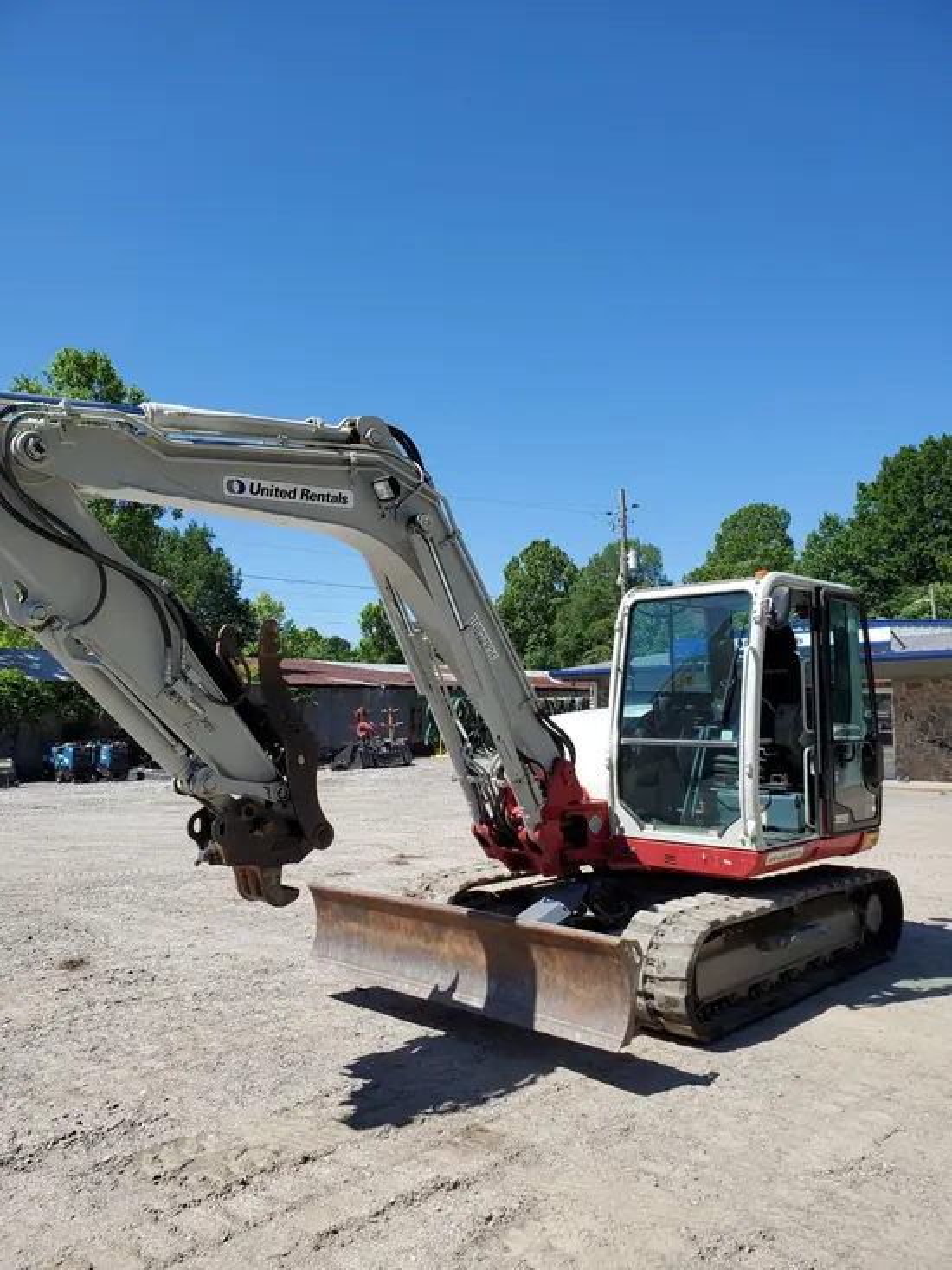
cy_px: 635
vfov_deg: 67.3
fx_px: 953
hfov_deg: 53.1
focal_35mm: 26
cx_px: 476
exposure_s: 1/1370
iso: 50
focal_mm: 4.3
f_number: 2.4
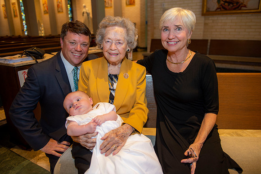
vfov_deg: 47.9
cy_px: 87
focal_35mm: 27
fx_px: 196
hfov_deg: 67.4
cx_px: 130
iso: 1000
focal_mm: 27
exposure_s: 1/100
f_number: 2.8
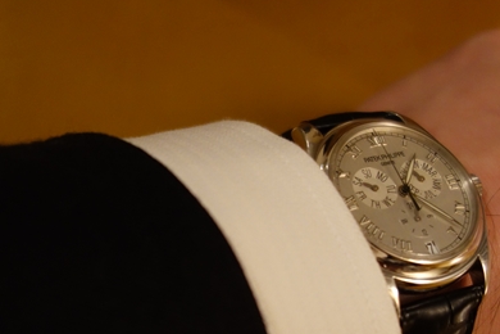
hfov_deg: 36.1
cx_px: 304
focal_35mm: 55
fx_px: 764
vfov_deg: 24.4
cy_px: 234
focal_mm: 10.4
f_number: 1.8
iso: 500
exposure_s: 1/30
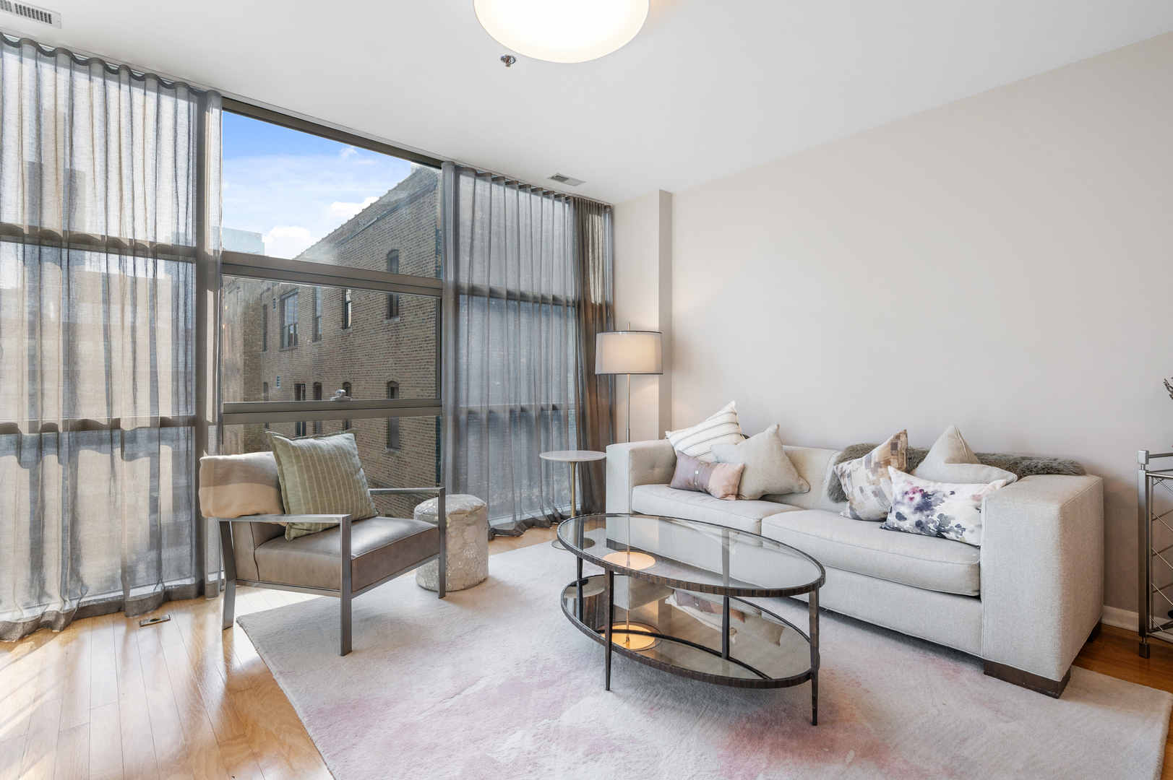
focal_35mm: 17
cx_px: 586
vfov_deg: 70.4
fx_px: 554
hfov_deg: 93.3
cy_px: 390
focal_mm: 17
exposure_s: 1/80
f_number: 7.1
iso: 500
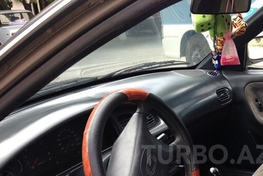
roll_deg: +3.7
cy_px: 154
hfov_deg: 35.8
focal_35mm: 54
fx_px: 395
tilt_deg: -22.4
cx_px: 206
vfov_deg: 24.5
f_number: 2.4
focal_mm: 4.12
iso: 50
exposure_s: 1/140
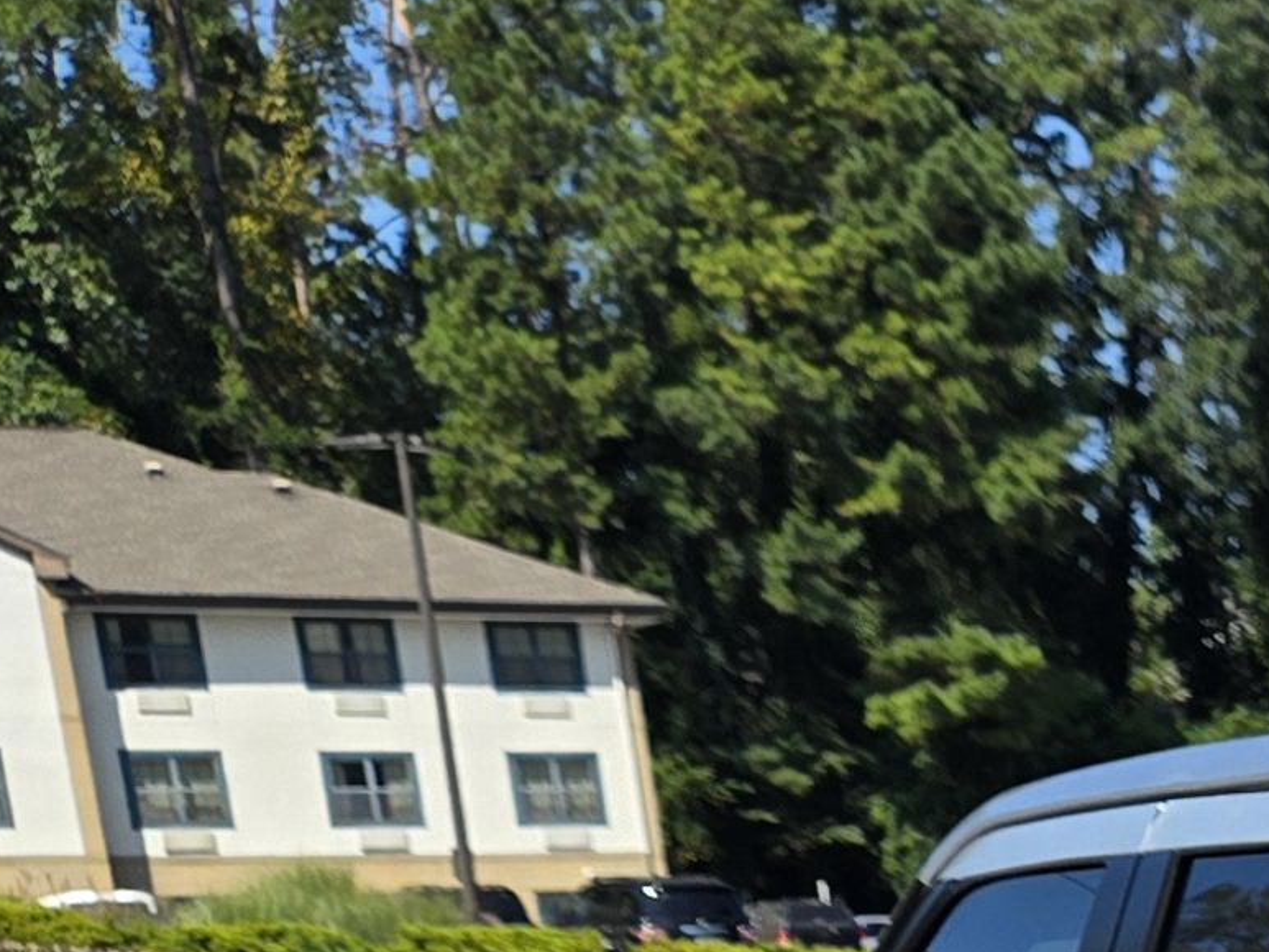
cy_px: 2265
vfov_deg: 10.7
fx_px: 4363
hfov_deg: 14.1
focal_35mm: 119
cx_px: 2495
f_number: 1.8
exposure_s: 1/1517
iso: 25
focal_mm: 5.4
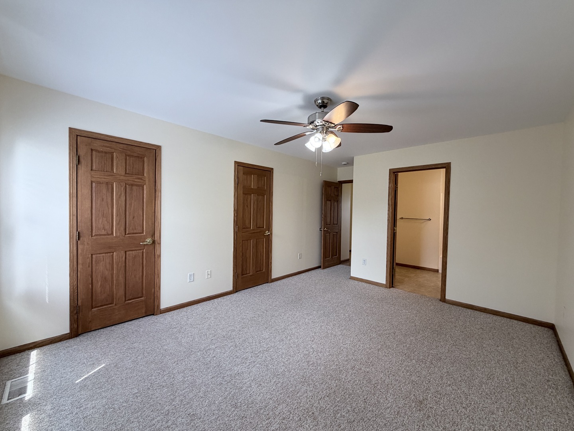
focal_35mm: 14
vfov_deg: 85.7
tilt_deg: -2.3
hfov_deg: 102.1
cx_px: 287
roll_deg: -1.3
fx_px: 232
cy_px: 216
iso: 200
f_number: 2.2
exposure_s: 1/120
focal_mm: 2.22
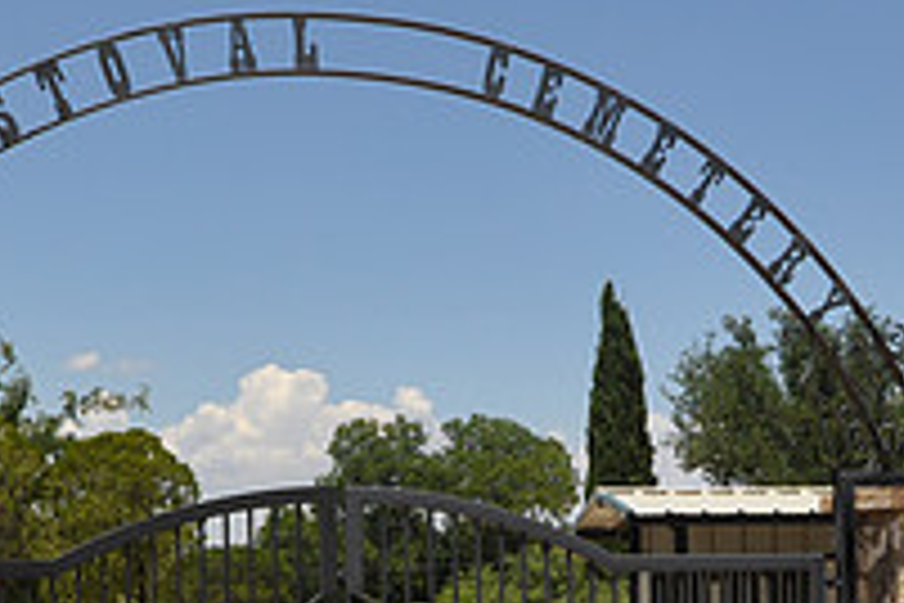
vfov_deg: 17.3
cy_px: 488
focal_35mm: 78
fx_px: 1959
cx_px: 310
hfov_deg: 25.9
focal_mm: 18
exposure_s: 1/320
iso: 200
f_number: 9
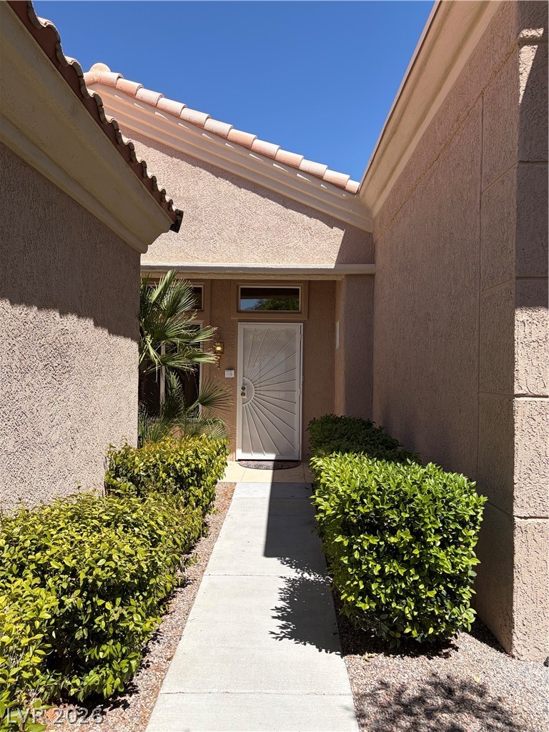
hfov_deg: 53.1
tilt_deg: +0.3
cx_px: 274
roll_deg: -0.3
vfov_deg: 67.3
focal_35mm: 26
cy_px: 366
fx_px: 550
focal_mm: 5.96
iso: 64
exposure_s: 1/4608
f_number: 1.6
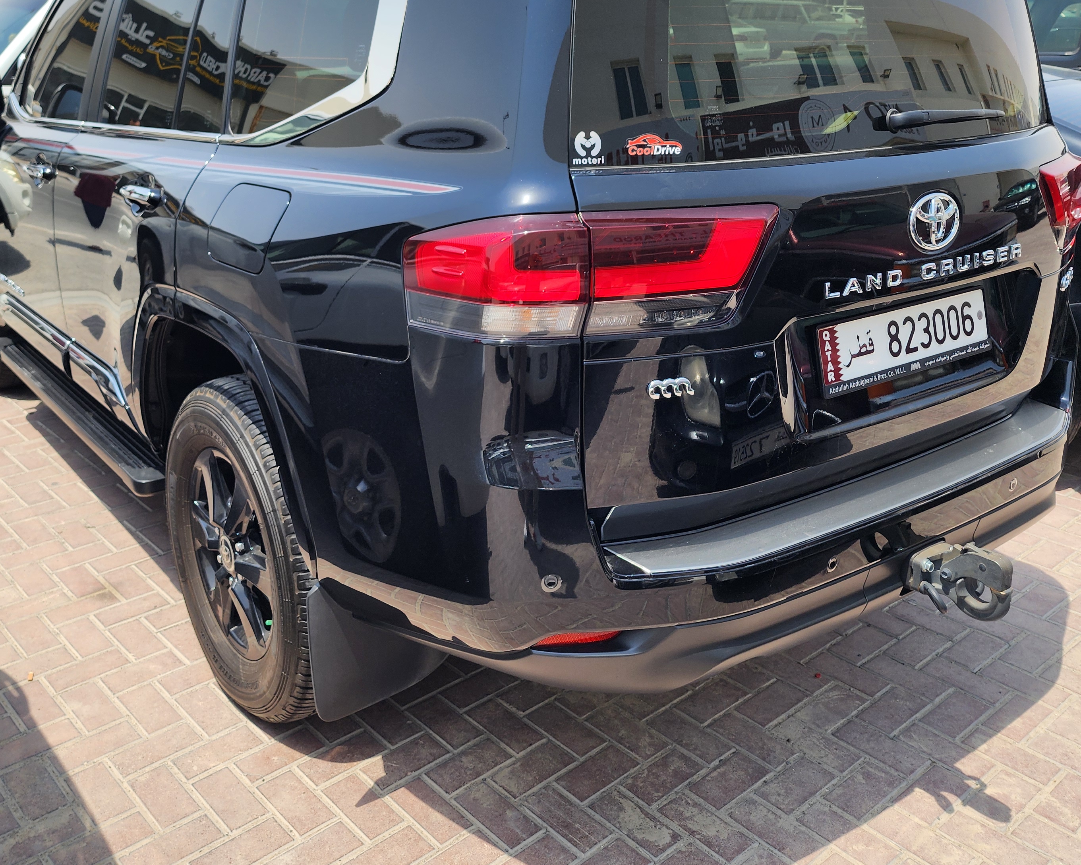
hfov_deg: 54.1
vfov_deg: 44.0
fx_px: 1056
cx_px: 489
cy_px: 305
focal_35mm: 33
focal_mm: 6.4
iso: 12
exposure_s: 1/818
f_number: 1.8
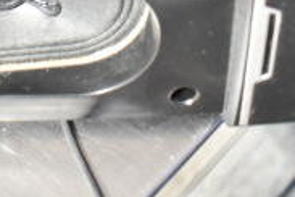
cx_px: 26
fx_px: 737
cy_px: -128
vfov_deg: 13.9
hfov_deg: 22.1
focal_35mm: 90
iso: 1600
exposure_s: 1/40
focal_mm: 18
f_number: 3.5
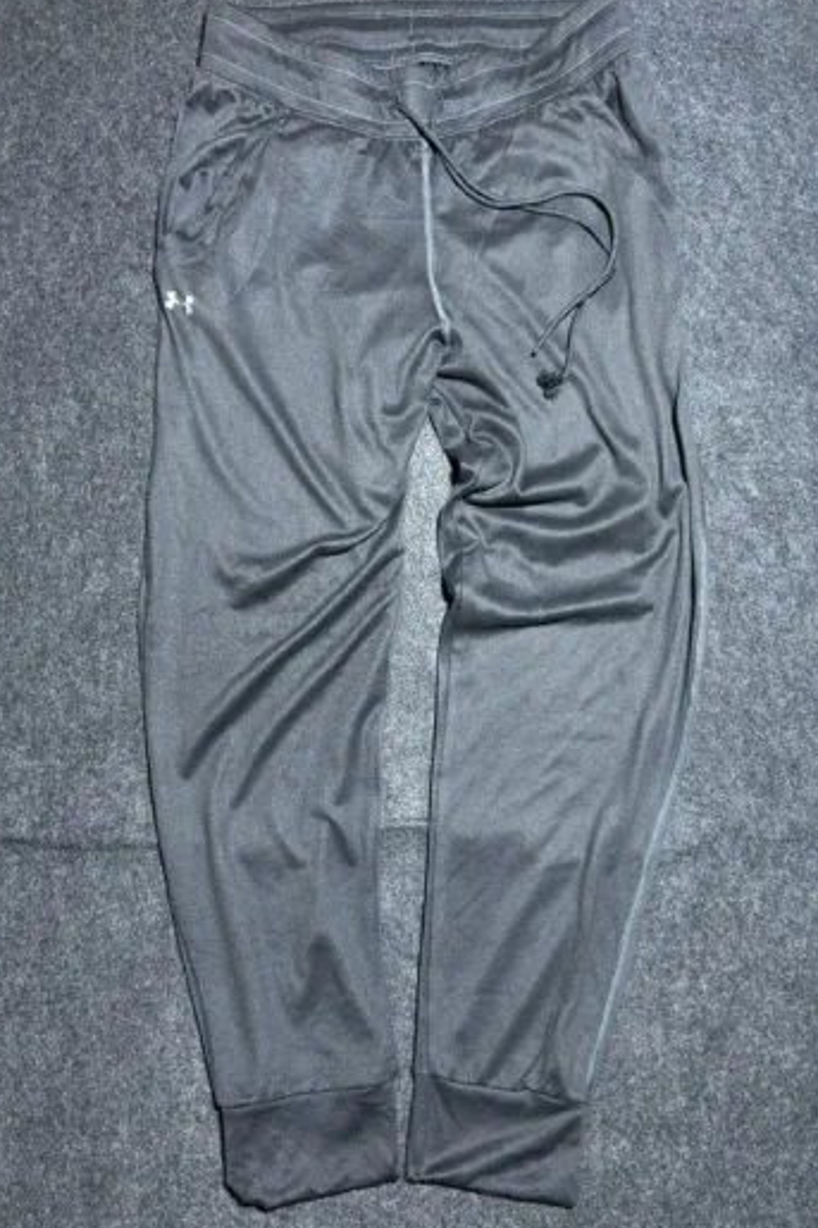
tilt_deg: -57.0
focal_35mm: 28
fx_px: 955
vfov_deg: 65.5
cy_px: 621
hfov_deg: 46.4
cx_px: 405
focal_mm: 5.7
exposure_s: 1/100
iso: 125
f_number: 1.5
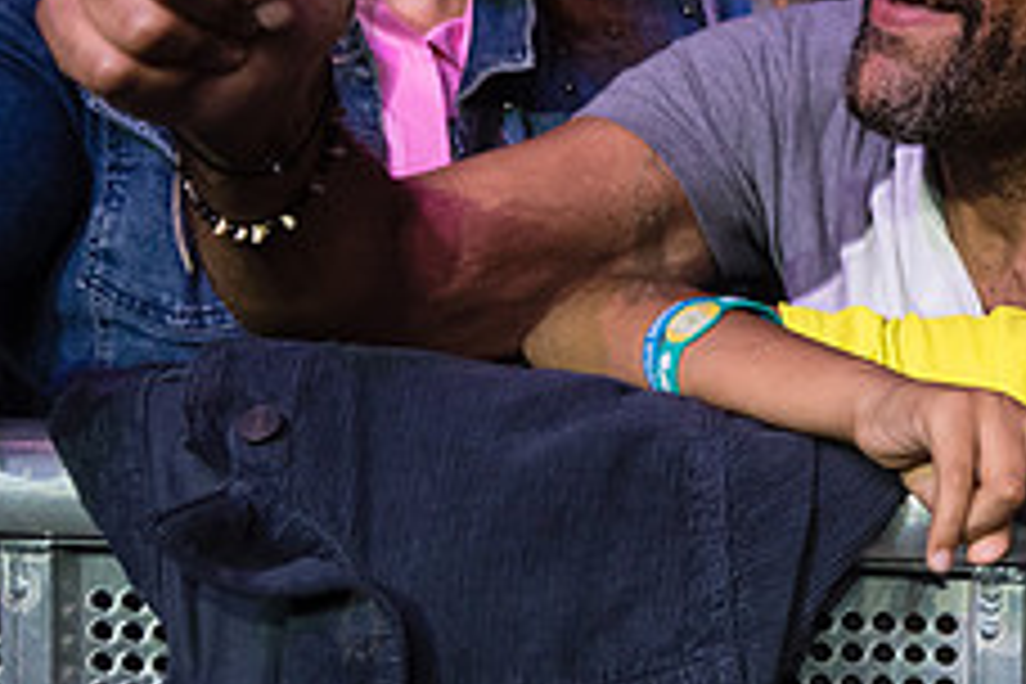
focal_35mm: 89
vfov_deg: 15.1
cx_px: 1228
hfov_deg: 21.3
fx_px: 2536
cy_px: 7
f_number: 4
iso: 2500
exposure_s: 1/640
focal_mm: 35
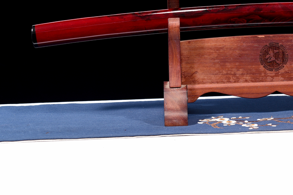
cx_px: 247
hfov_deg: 15.4
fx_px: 1074
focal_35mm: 132
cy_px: -5
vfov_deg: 10.3
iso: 100
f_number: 6.3
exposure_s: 1/125
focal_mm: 60
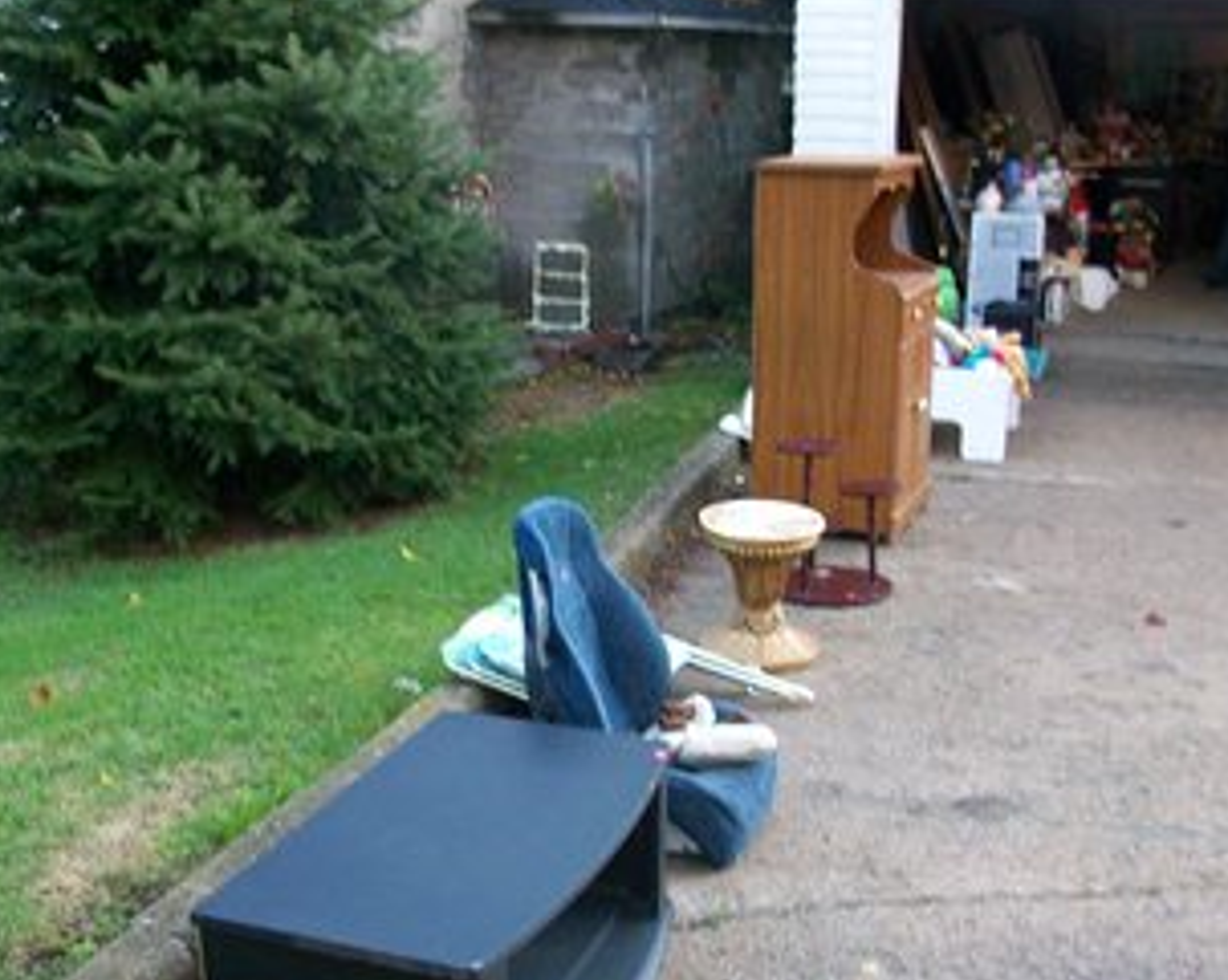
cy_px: 553
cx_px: 581
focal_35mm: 44
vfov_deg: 34.1
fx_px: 1598
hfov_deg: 42.0
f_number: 2.8
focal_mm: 5.7
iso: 160
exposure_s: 1/76.7
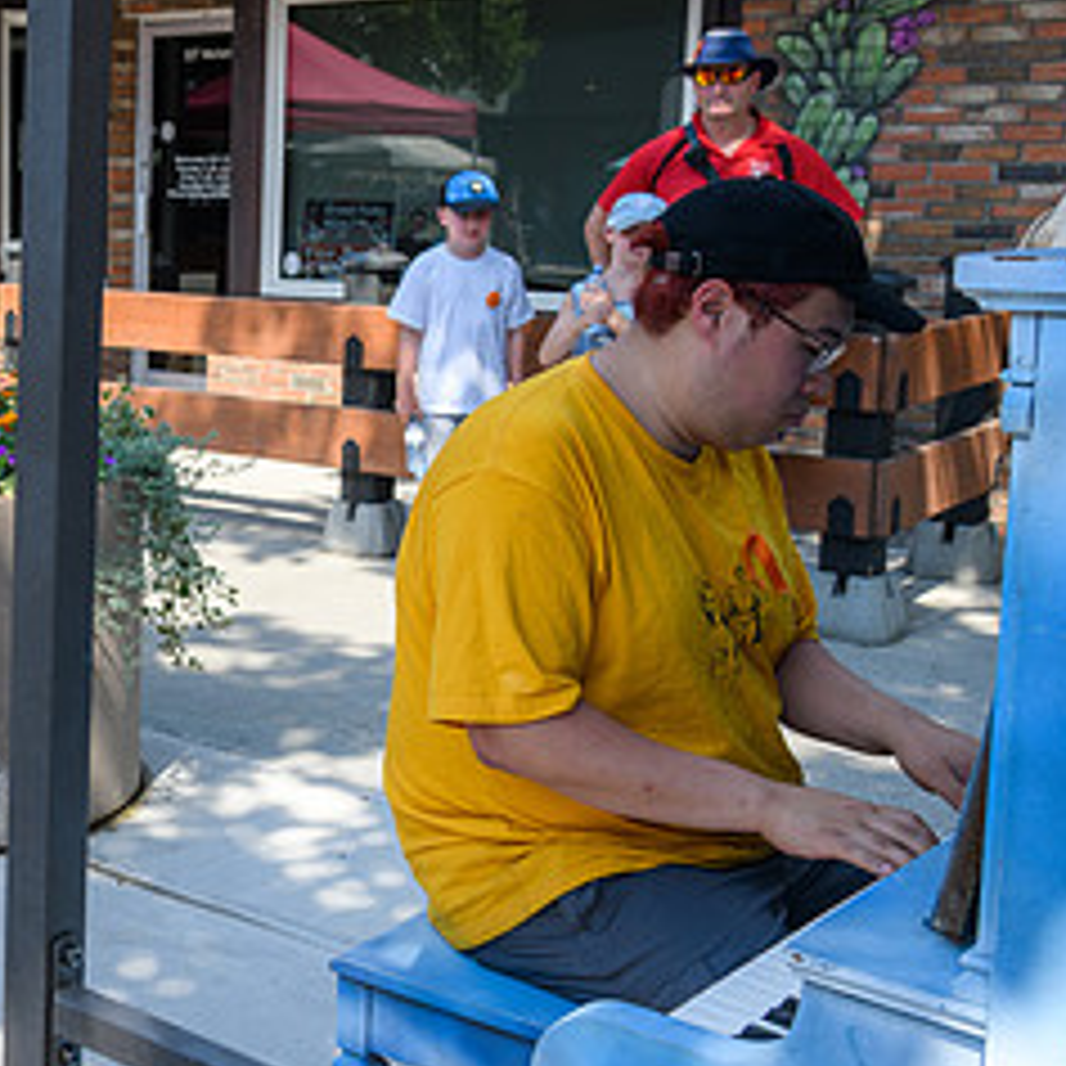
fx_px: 1742
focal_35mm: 50
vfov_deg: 33.8
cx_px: 18
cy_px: 398
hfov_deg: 31.6
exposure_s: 1/200
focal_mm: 24
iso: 200
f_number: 8
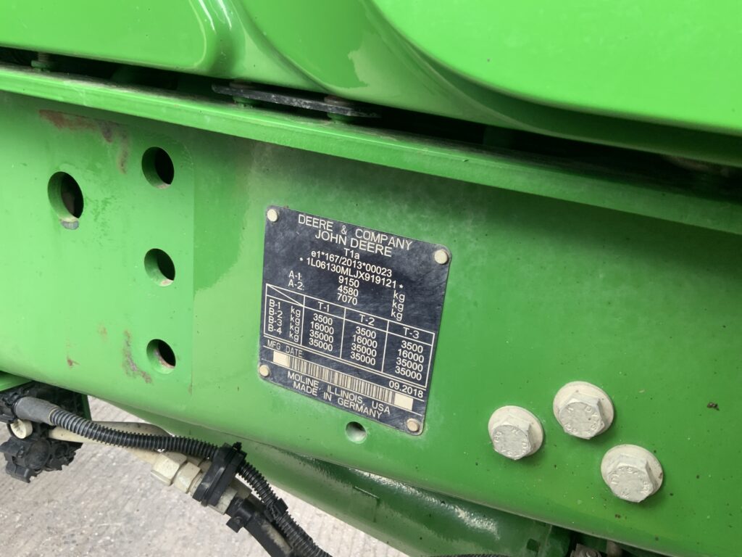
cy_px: 278
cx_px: 371
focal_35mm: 29
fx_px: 622
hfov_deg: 61.7
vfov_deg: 48.2
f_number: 1.8
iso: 40
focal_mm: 3
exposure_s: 1/122
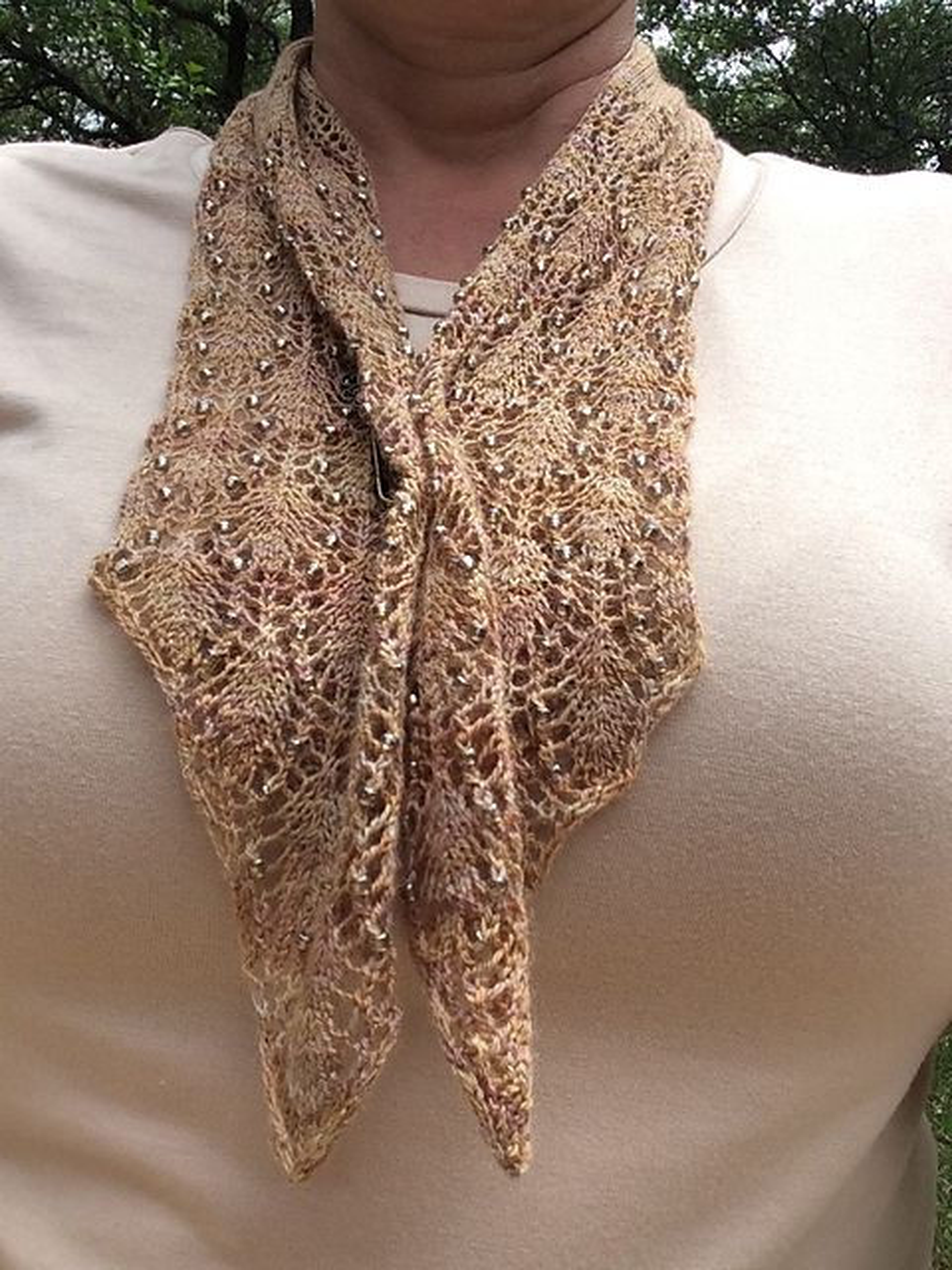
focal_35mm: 31
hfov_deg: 45.4
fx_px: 1137
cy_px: 635
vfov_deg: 58.4
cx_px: 476
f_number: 2.4
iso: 50
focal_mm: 2.15
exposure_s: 1/916
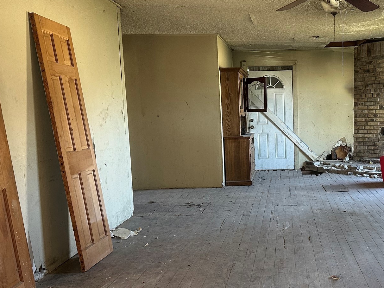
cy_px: 161
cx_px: 286
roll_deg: +0.6
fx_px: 421
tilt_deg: -7.1
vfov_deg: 37.6
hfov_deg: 47.3
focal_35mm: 38
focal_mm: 6.86
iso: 250
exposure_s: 1/60
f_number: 1.78
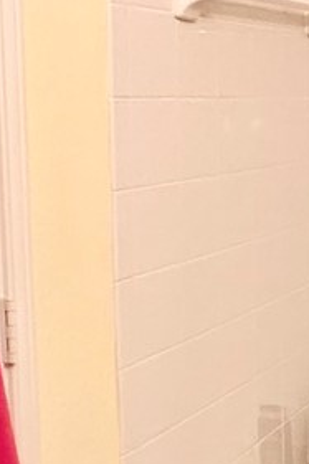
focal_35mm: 83
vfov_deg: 24.5
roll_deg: -2.6
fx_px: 1070
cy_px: 249
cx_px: 582
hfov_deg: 14.2
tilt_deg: -8.7
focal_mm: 2.22
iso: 200
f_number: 2.2
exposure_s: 1/60
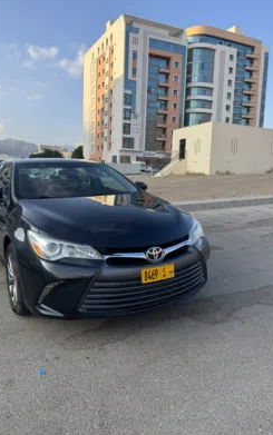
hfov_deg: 47.5
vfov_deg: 70.4
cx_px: 115
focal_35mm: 26
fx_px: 309
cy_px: 215
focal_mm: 6.76
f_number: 1.78
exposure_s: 1/1678
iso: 80
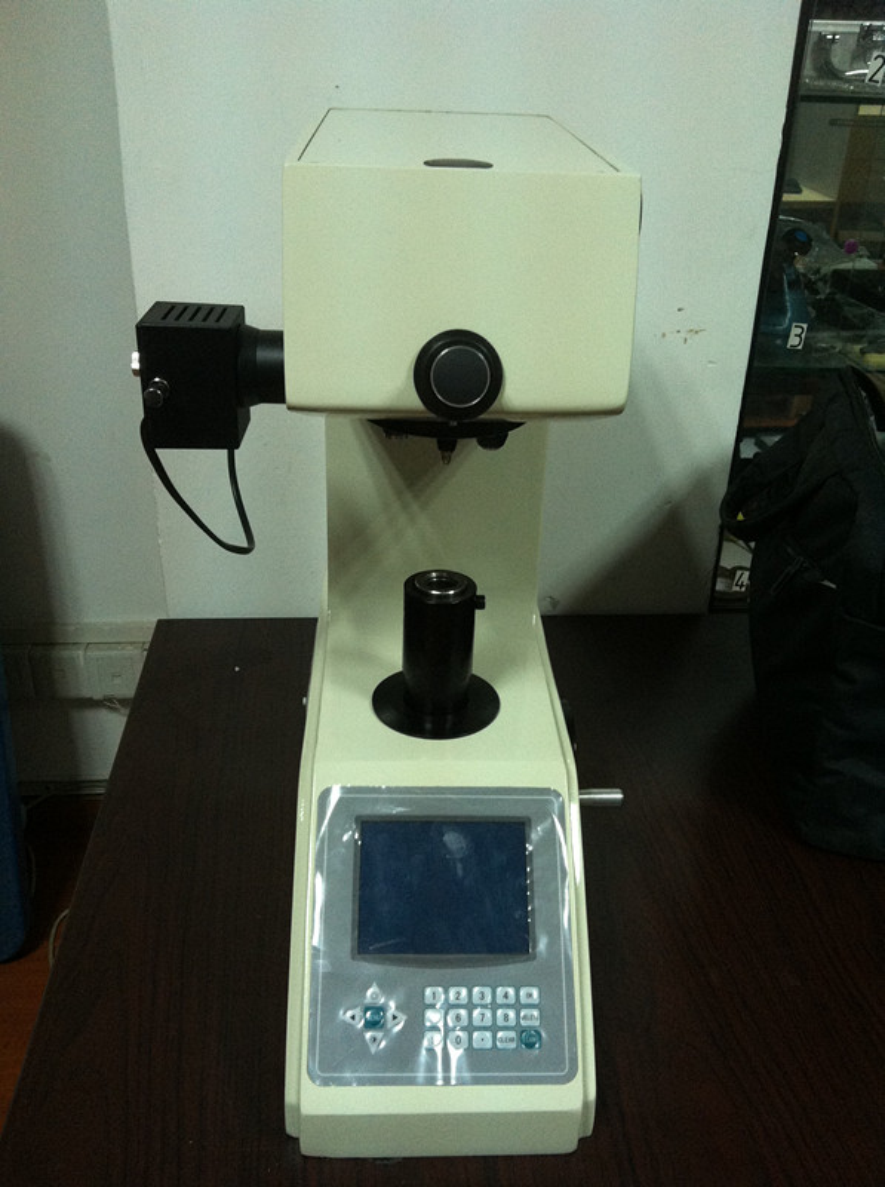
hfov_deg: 40.6
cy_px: 594
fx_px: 1197
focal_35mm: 35
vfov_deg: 52.7
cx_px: 442
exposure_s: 1/15
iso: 200
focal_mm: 3.85
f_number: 2.8
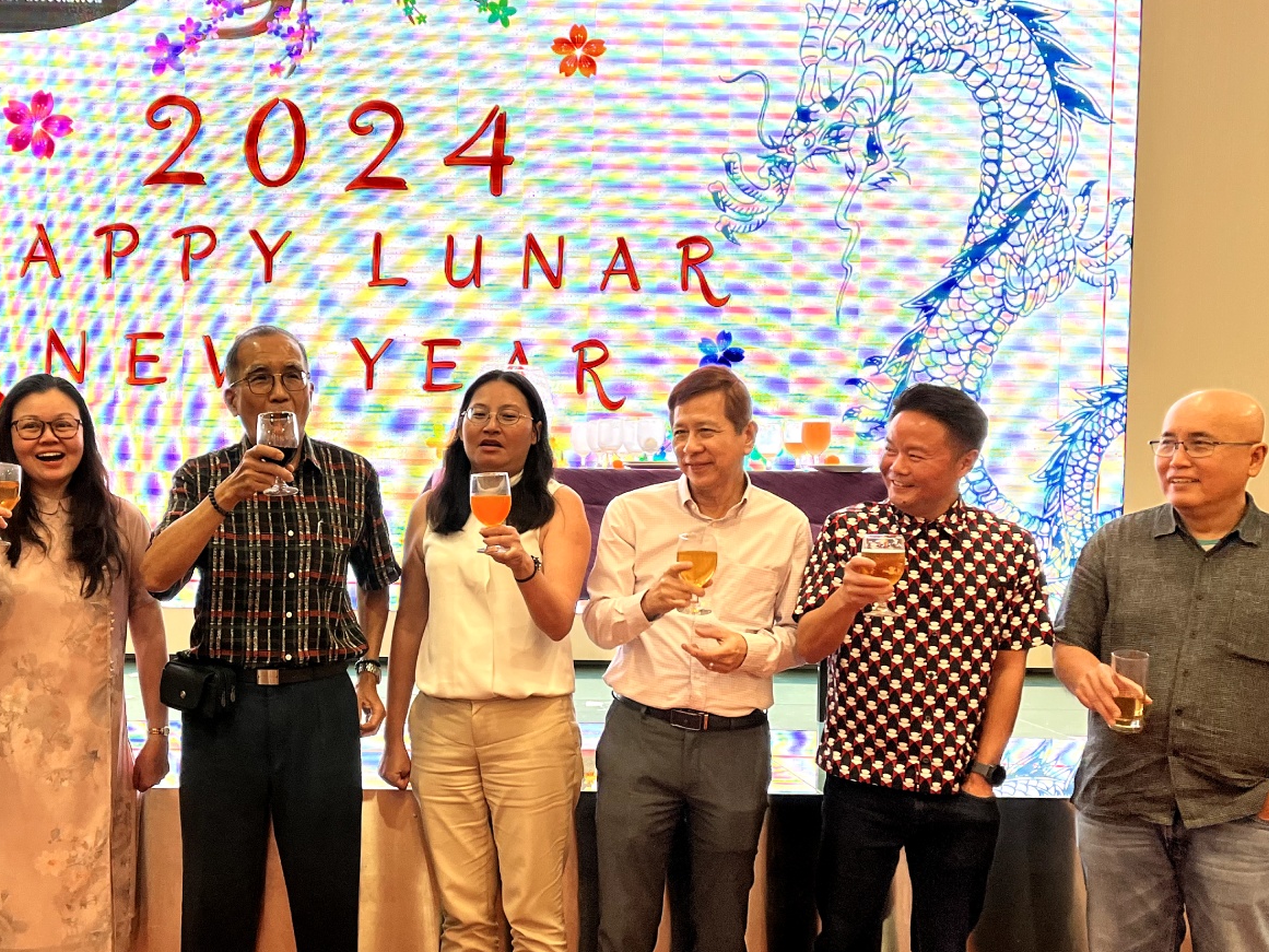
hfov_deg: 43.1
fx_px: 1577
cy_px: 525
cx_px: 401
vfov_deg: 33.6
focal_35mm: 43
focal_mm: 5.1
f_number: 1.6
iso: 80
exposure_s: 1/100
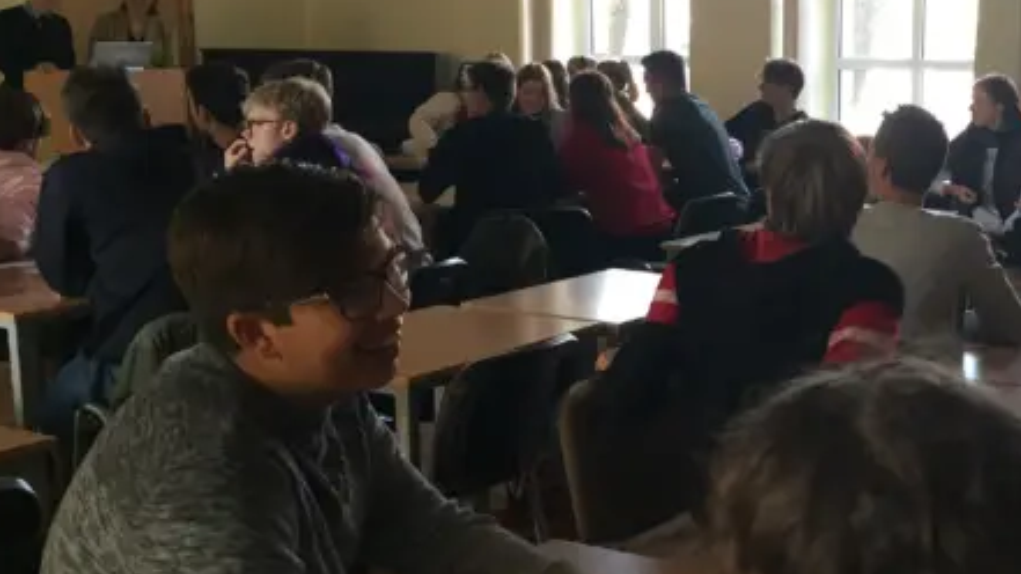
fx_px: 1489
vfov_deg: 21.8
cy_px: 287
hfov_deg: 36.5
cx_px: 829
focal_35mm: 55
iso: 80
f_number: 2.2
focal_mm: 4.15
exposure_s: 1/33
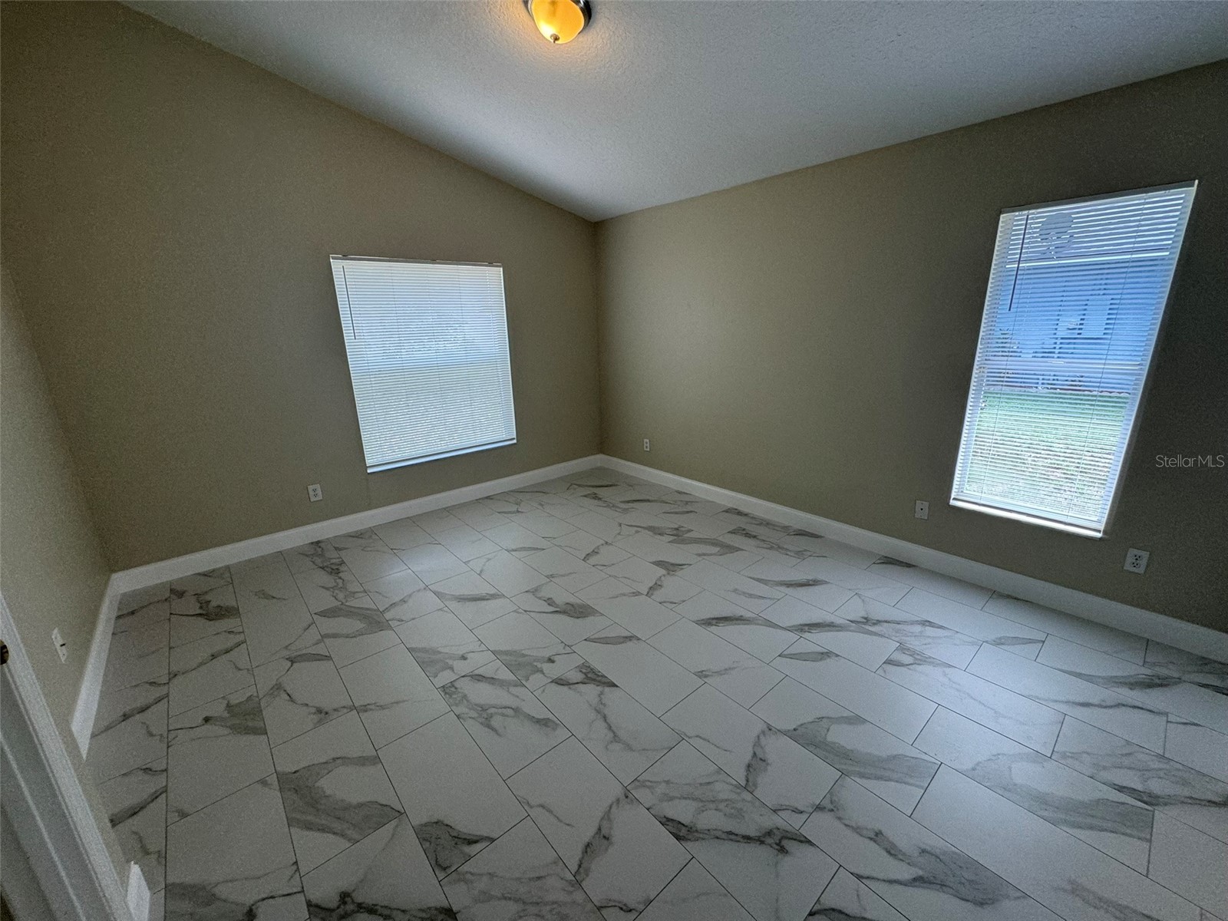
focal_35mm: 14
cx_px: 614
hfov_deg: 102.1
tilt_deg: -16.6
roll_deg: +1.2
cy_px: 460
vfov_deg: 85.7
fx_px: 497
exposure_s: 1/120
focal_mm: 2.22
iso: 125
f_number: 2.2
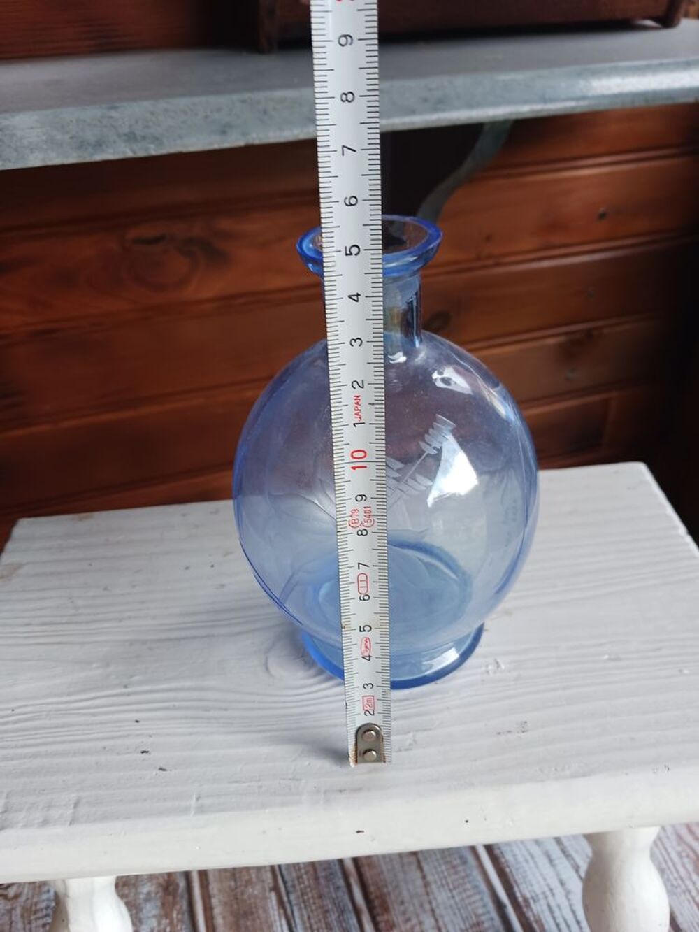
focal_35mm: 27
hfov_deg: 51.4
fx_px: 727
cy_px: 466
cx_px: 350
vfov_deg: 65.3
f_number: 1.8
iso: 125
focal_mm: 4
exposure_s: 1/50
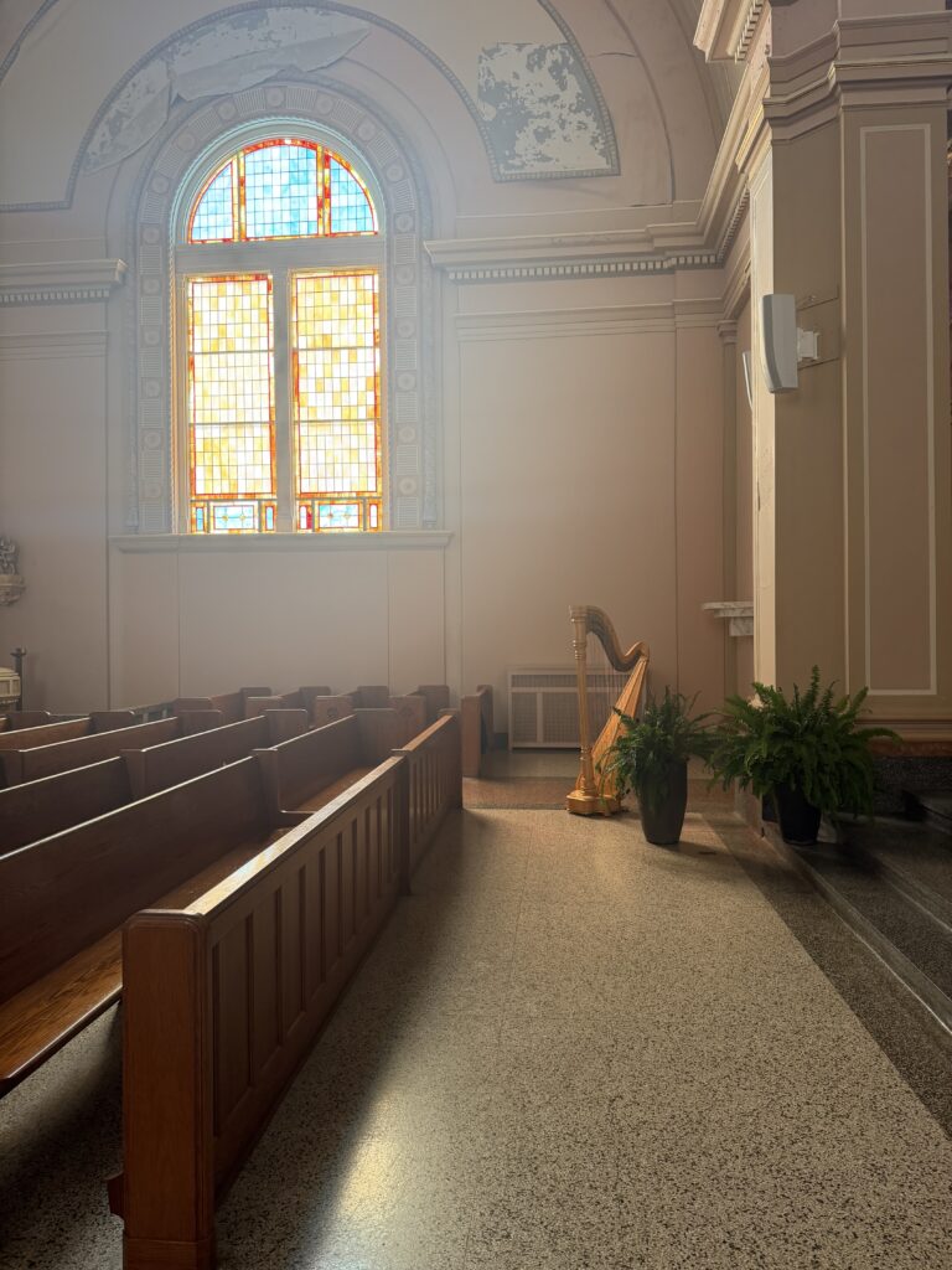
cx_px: 476
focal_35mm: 24
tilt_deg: +0.6
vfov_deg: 71.6
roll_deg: +0.9
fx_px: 880
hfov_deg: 56.8
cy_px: 635
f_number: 1.78
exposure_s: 1/97
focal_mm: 6.76
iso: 200
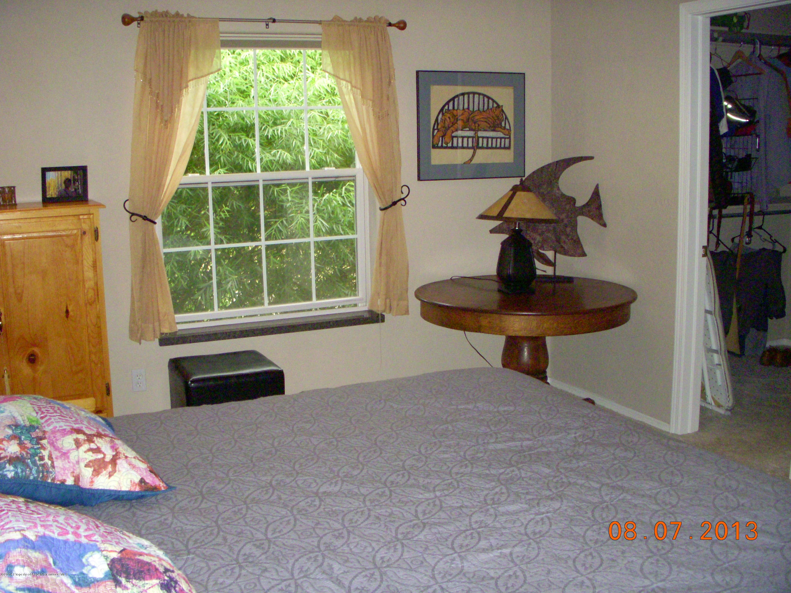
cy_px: 296
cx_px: 396
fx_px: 868
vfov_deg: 37.7
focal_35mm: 38
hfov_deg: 49.0
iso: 800
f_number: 3.3
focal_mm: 6.3
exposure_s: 1/250
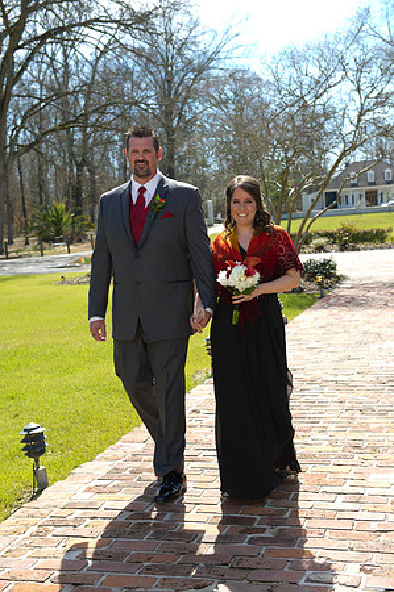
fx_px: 856
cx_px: 197
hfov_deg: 25.9
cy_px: 296
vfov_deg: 38.2
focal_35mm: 52
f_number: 5.6
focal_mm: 52
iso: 100
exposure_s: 1/200
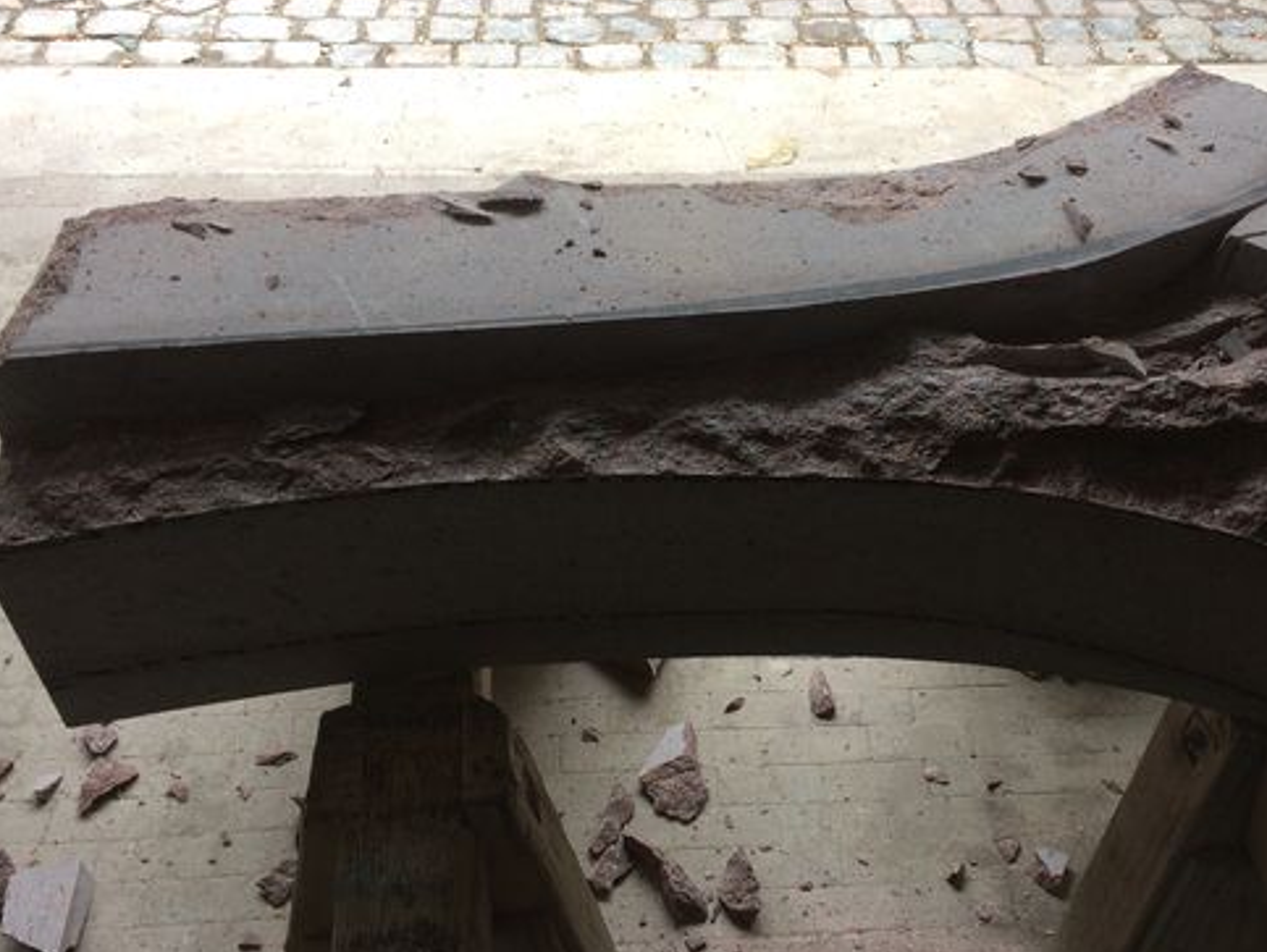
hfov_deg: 51.1
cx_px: 737
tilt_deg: -46.0
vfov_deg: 39.7
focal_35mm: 36
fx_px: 1319
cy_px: 506
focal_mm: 4.15
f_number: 2.2
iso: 50
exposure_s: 1/100
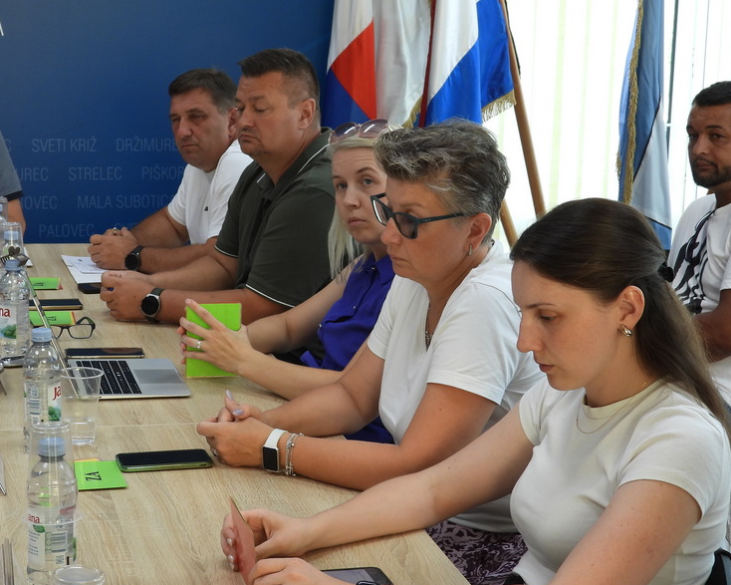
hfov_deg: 25.3
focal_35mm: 75
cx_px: 261
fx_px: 1622
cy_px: 278
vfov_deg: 20.4
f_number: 3.2
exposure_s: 1/30
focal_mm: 8.5
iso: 100
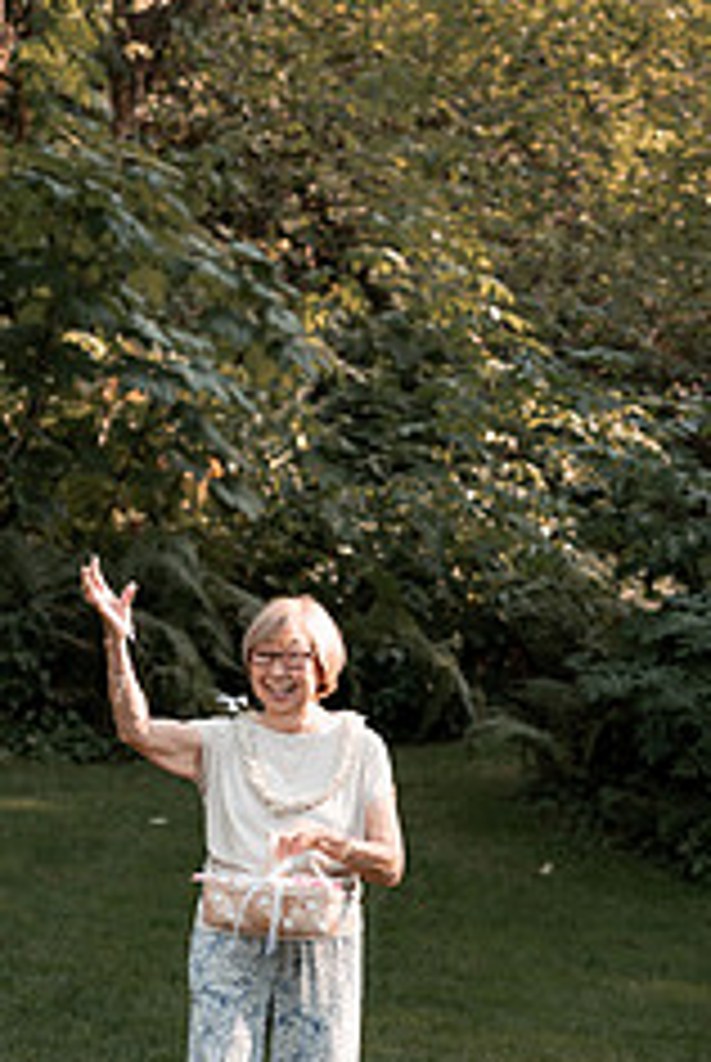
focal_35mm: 118
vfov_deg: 17.3
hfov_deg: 11.6
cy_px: 590
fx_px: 3485
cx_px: 171
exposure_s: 1/500
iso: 200
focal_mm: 62
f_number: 2.8
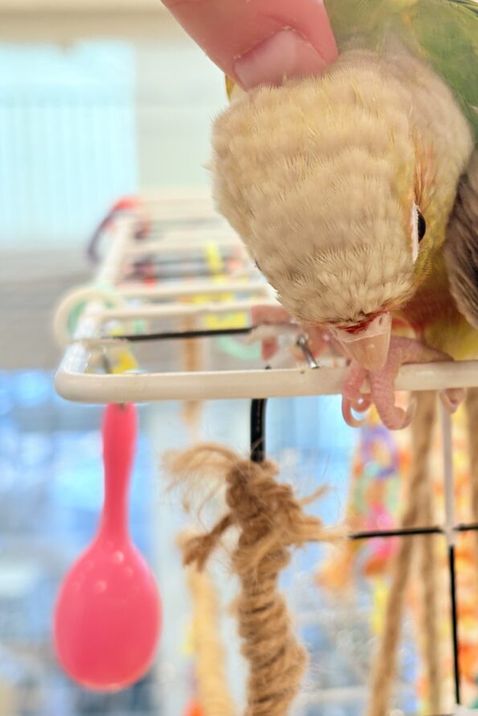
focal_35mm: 73
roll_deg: +0.7
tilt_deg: -10.1
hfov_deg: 18.3
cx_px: 457
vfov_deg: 27.7
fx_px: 1453
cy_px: 360
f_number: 1.6
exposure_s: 1/82
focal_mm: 5.96
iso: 80
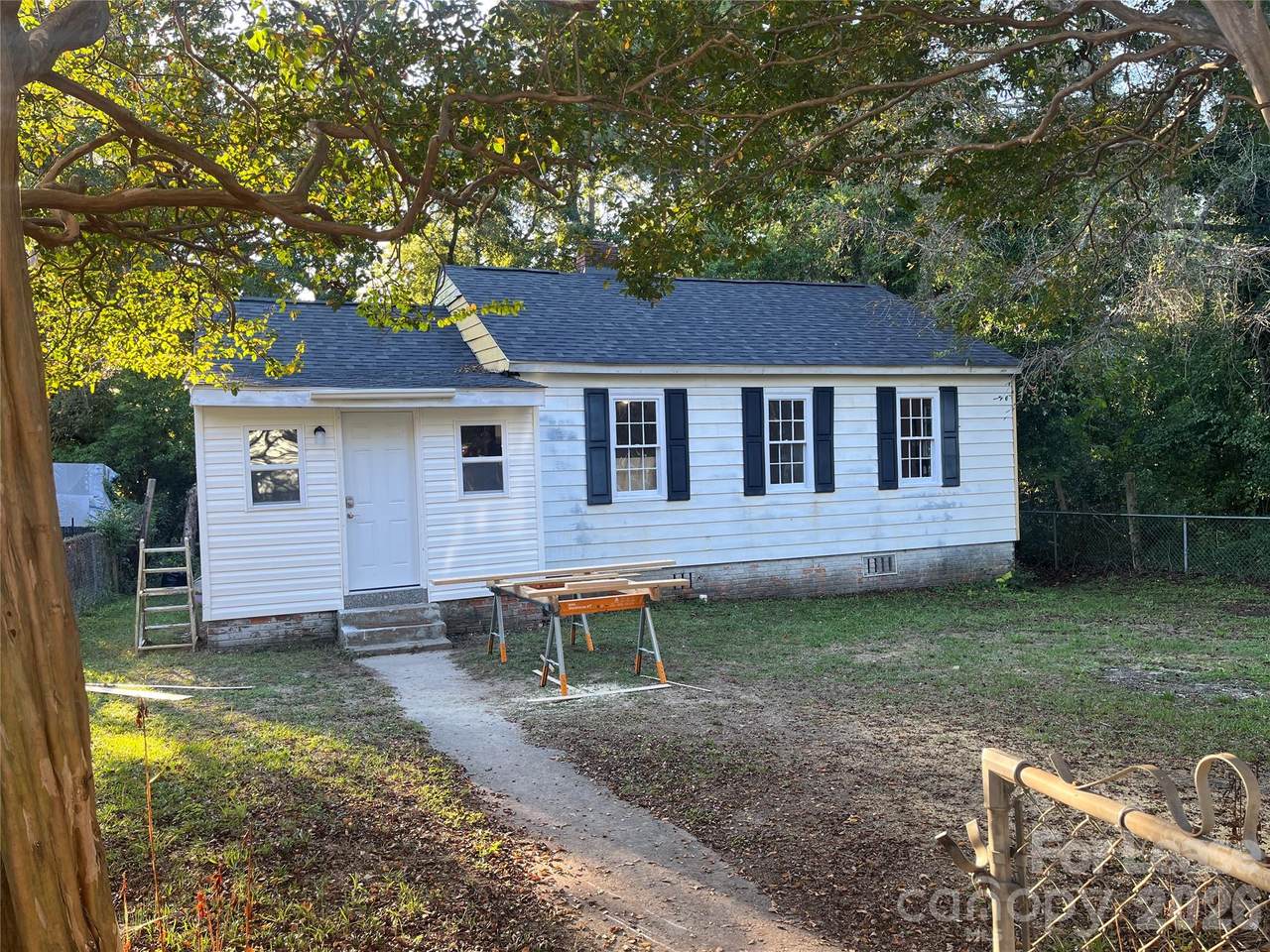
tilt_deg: -2.1
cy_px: 476
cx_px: 635
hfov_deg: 67.3
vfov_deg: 53.1
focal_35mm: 26
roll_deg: +1.6
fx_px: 954
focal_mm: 5.1
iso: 40
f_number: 1.6
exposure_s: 1/122
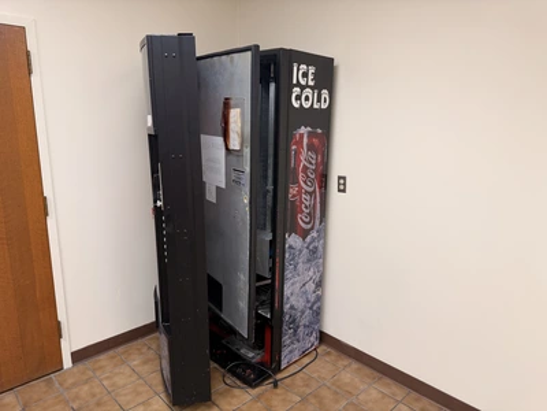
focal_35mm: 24
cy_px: 206
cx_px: 274
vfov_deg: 56.8
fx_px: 379
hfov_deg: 71.6
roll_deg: +0.1
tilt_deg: -10.6
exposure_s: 1/60
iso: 160
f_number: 1.78
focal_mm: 6.76
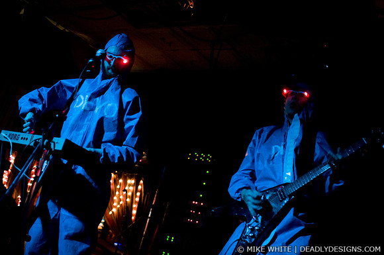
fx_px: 479
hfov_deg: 43.7
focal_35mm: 45
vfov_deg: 29.8
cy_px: 128
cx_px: 192
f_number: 1.8
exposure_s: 1/40
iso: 1250
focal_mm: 30
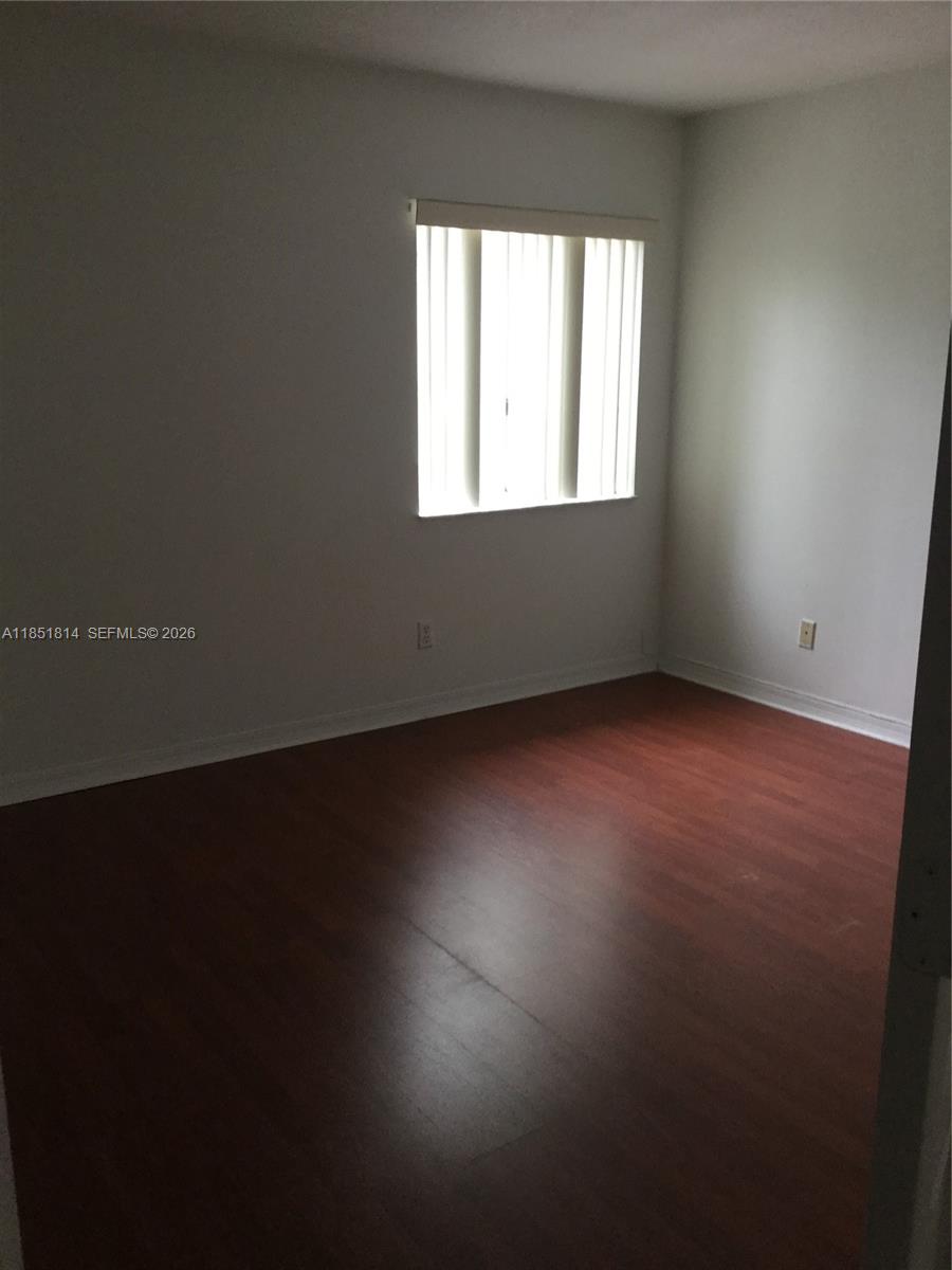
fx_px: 1137
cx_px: 476
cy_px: 635
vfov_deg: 58.4
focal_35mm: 31
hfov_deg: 45.4
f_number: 2.4
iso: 80
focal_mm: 3.3
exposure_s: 1/30
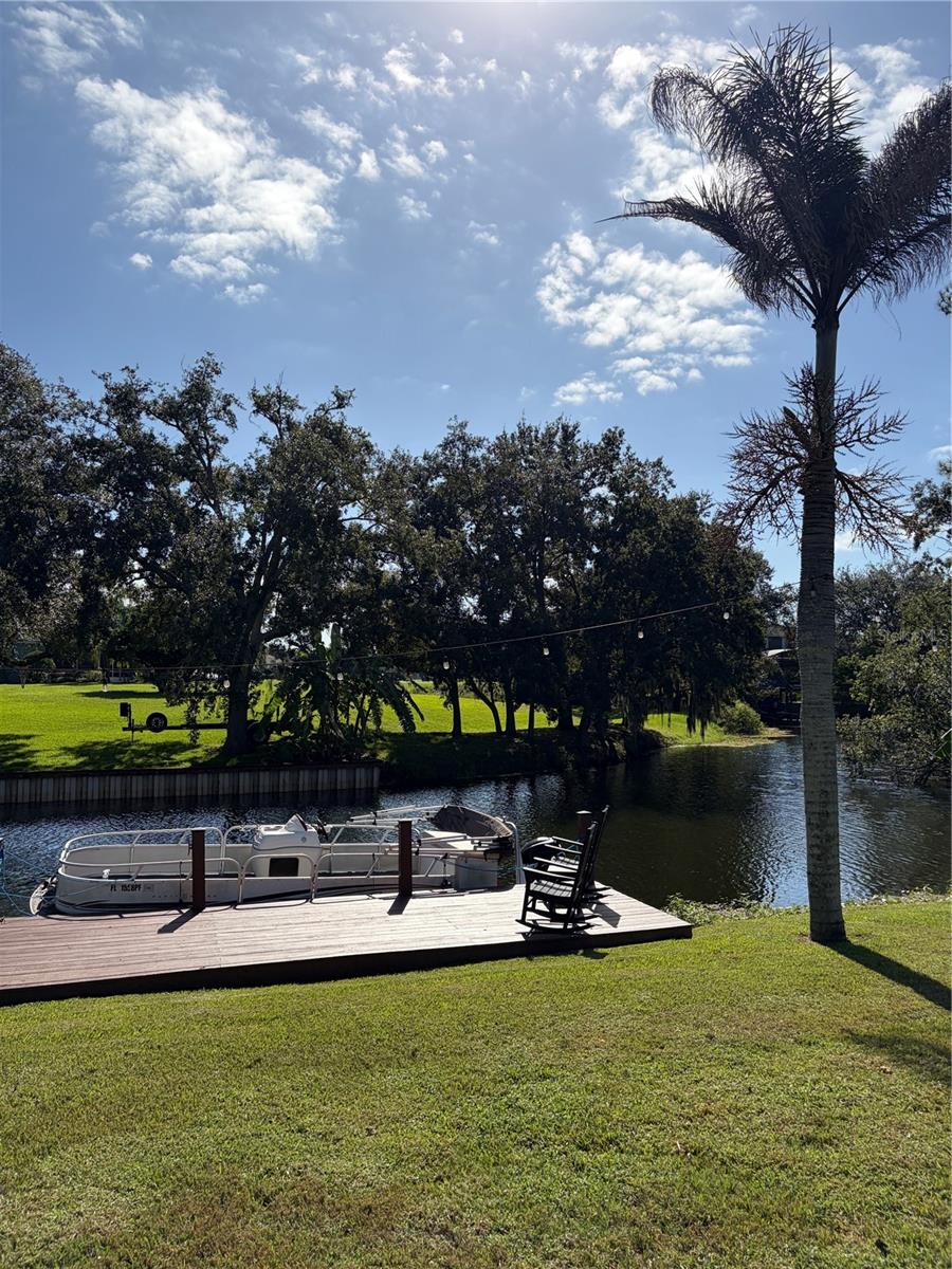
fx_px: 953
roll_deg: -0.7
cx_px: 476
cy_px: 634
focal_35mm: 26
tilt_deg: +3.3
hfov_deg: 53.1
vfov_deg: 67.3
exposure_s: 1/6329
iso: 50
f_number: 1.6
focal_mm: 5.96
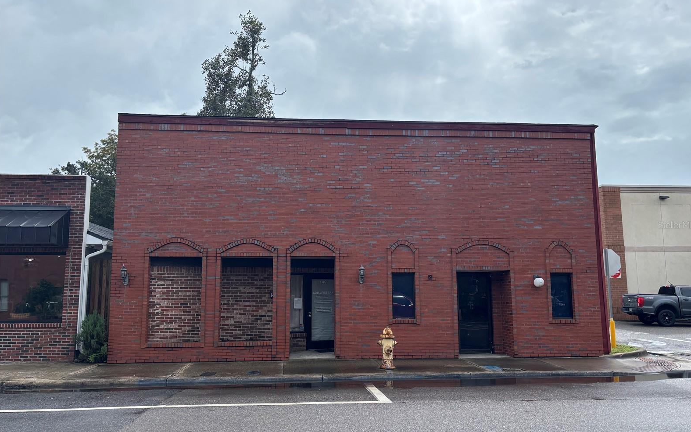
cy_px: 225
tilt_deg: +7.0
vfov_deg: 44.5
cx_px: 349
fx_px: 527
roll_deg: -0.1
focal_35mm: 28
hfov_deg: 66.5
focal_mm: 5.96
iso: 50
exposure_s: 1/5076
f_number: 1.6
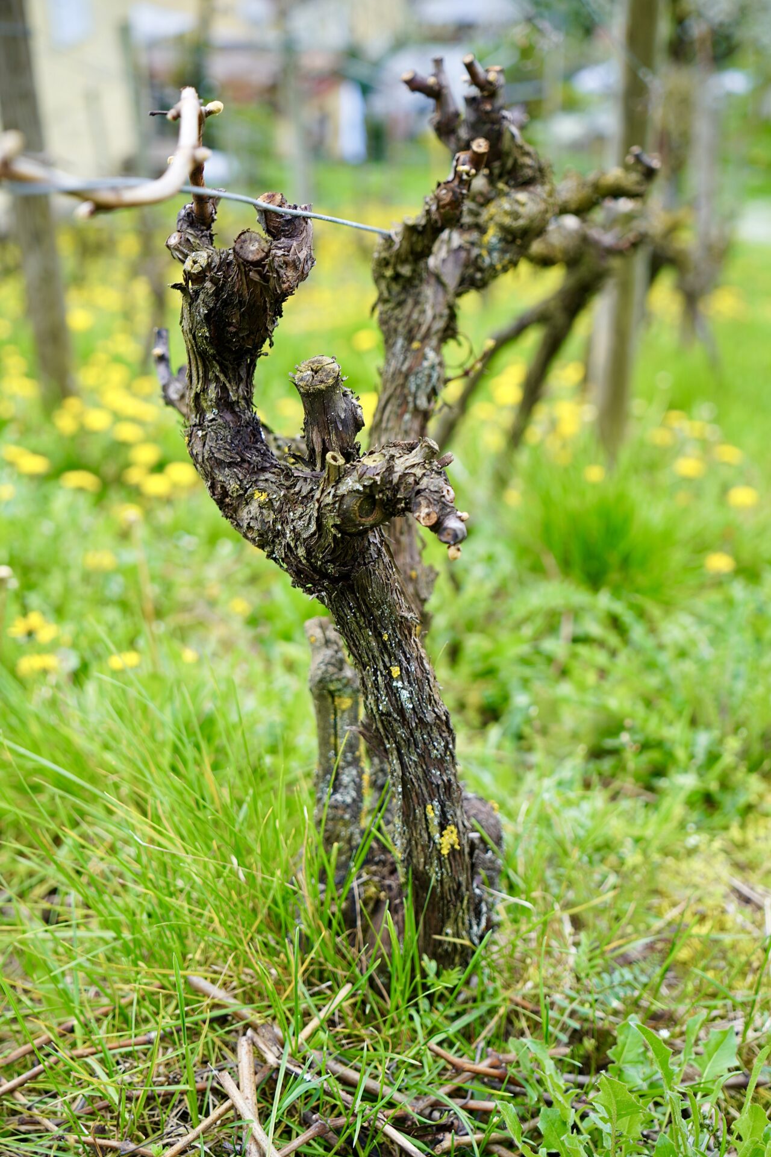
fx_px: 1413
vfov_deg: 44.5
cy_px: 578
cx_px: 386
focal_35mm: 44
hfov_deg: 30.5
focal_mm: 44
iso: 100
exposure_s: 1/60
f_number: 4
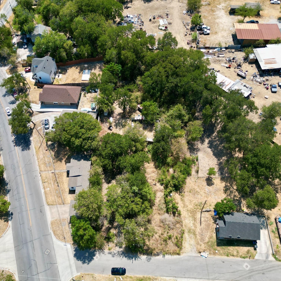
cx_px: 131
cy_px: 141
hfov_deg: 55.6
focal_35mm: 29
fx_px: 266
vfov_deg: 55.6
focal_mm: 6.72
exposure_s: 1/2500
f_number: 1.7
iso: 140
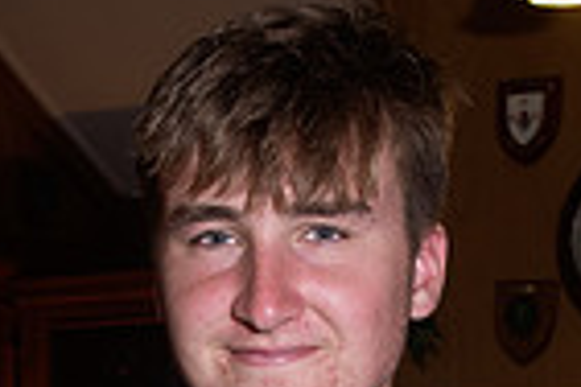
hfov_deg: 14.3
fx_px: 2308
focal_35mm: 143
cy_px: 843
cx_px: 202
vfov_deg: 8.9
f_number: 6.3
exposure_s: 1/50
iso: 800
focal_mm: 28
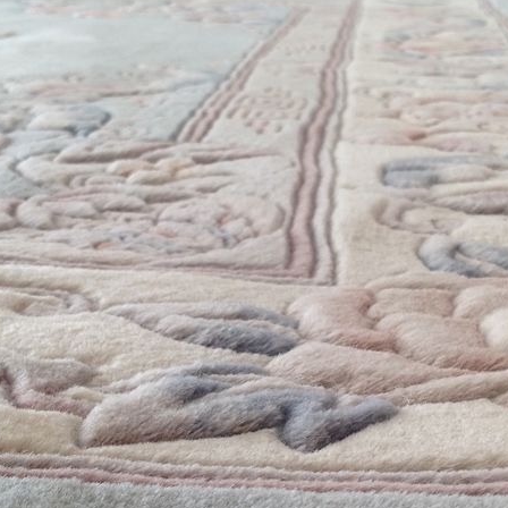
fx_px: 1146
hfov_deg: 25.0
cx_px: 271
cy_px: 412
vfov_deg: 24.6
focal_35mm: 69
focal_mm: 4.28
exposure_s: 1/40
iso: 50
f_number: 2.4
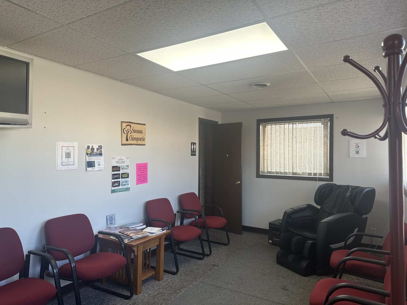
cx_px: 204
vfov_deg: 56.8
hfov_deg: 71.6
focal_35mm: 24
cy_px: 152
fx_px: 282
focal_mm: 6.86
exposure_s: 1/121
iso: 64
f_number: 1.78
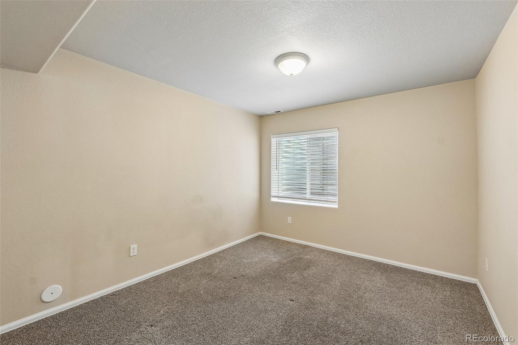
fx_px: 216
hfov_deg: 100.4
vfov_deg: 77.3
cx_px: 259
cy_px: 172
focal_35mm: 15
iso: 320
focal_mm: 10
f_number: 9
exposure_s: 1/2.5
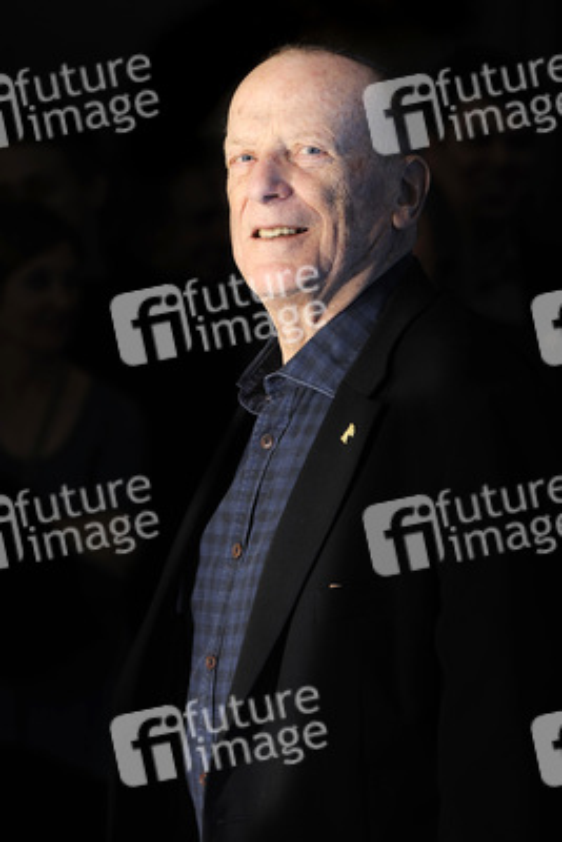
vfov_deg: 10.8
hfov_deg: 7.2
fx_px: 4445
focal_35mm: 190
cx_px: 281
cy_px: 421
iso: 200
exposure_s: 1/200
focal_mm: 190
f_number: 6.3
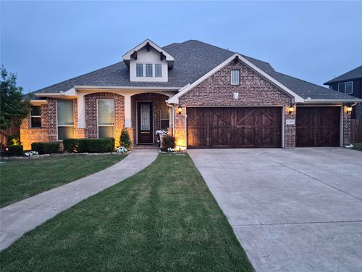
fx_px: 241
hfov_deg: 73.9
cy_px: 136
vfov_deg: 58.9
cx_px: 181
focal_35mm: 23
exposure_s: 1/120
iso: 1250
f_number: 1.8
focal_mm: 5.4
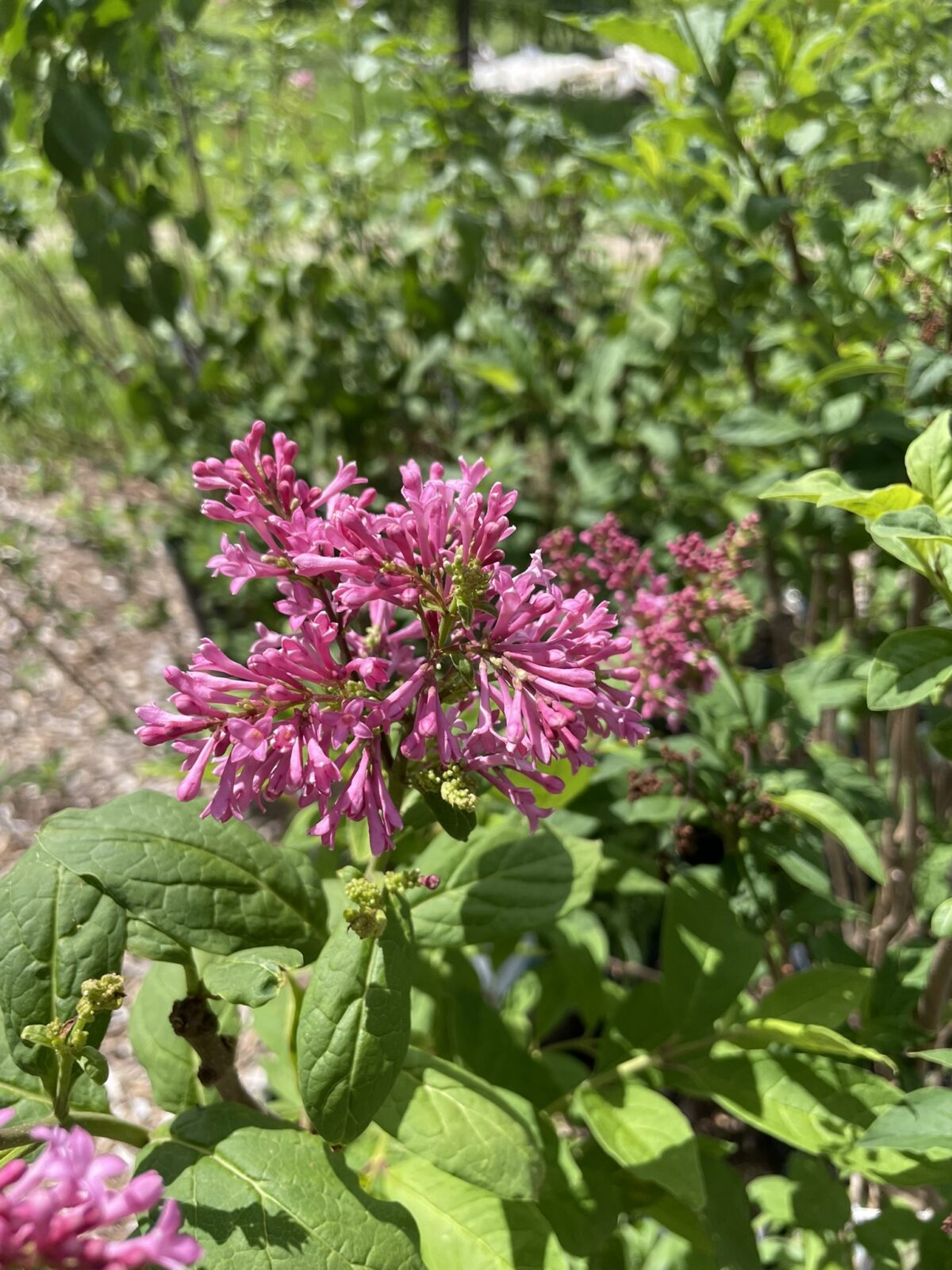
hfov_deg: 53.1
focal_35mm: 26
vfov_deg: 67.3
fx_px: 953
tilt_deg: -31.5
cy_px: 635
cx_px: 476
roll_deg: -4.9
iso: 32
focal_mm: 4.2
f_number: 1.6
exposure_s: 1/1825
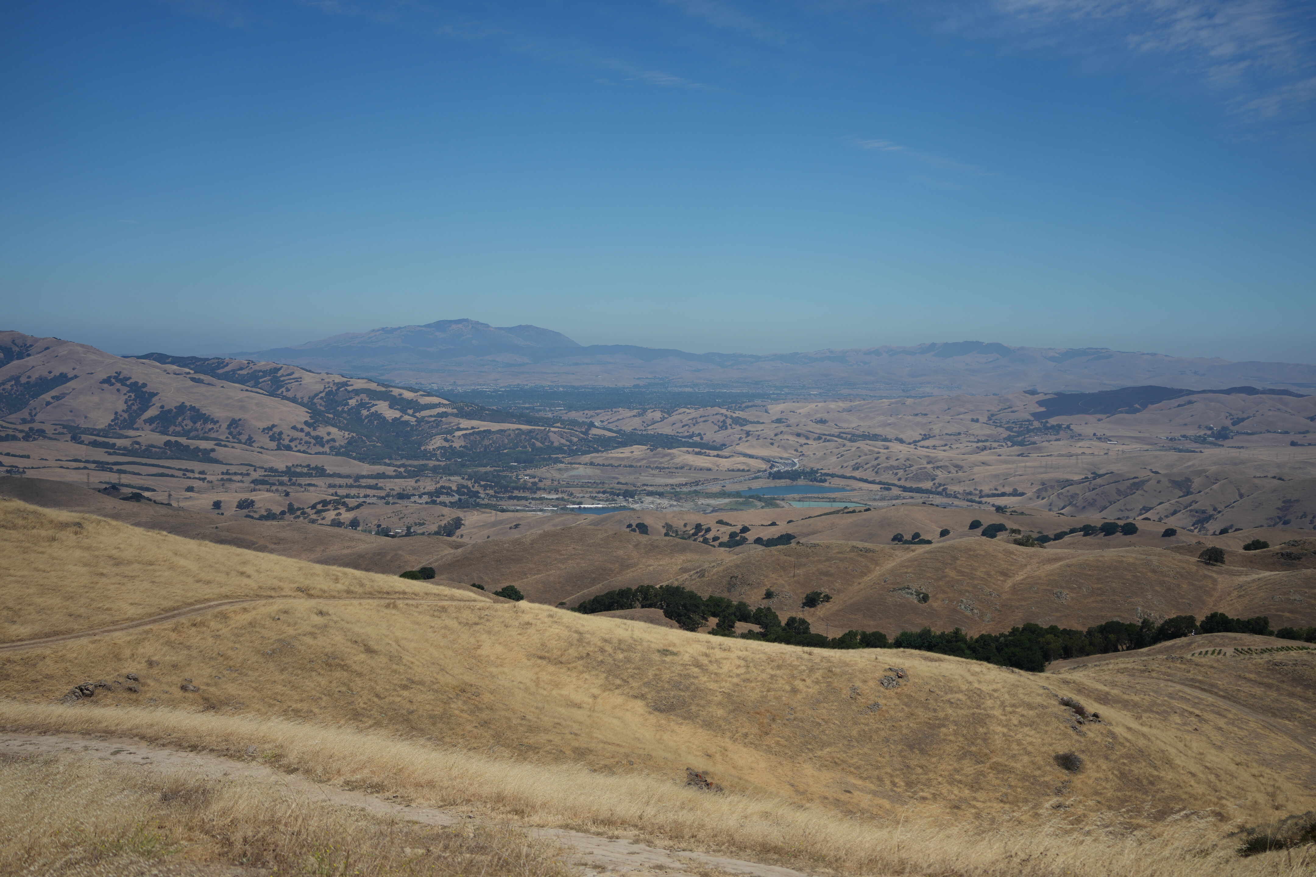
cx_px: 658
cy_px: 438
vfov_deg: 27.0
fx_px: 1828
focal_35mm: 50
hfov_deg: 39.6
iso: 125
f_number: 4.5
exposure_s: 1/2000
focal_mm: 50
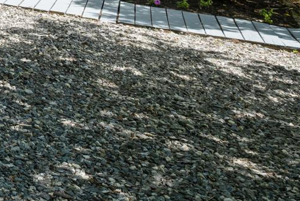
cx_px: -288
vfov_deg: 15.7
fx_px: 643
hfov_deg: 18.3
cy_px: -132
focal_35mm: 77
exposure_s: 1/13
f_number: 11
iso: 100
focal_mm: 18.5
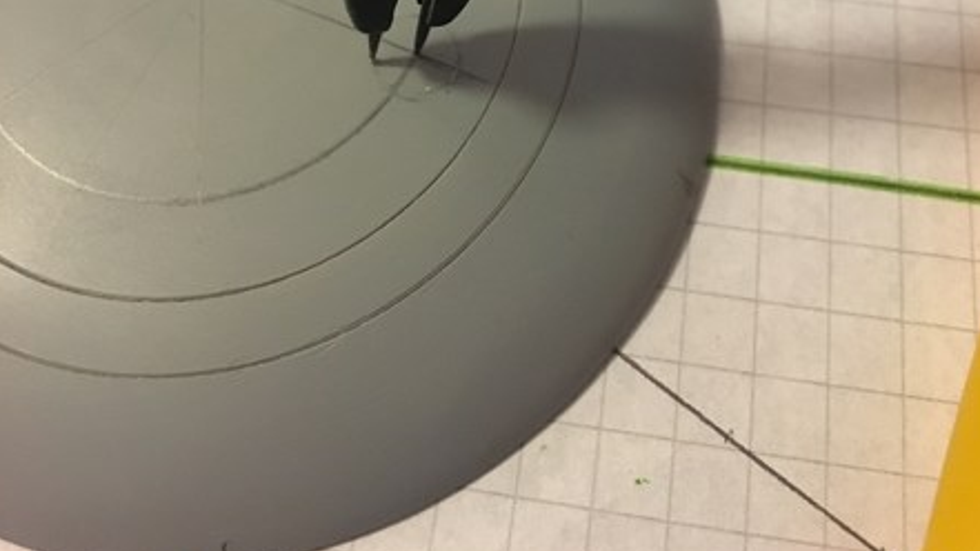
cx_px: 496
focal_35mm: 43
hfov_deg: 47.4
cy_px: -67
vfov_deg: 25.5
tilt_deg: -57.1
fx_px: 1117
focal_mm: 4.15
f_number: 2.2
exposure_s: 1/17
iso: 320
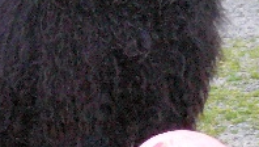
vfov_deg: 4.3
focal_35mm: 283
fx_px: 1946
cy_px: -2
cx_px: 109
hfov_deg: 7.6
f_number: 3.8
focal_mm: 12.2
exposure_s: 1/30
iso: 400
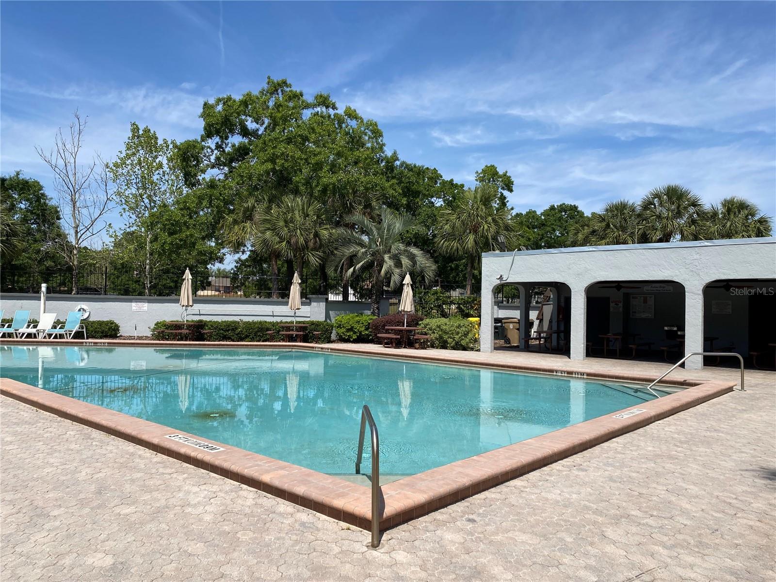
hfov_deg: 67.3
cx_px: 388
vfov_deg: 53.1
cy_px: 291
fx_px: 583
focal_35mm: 26
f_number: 1.8
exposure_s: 1/3731
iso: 32
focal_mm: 4.25
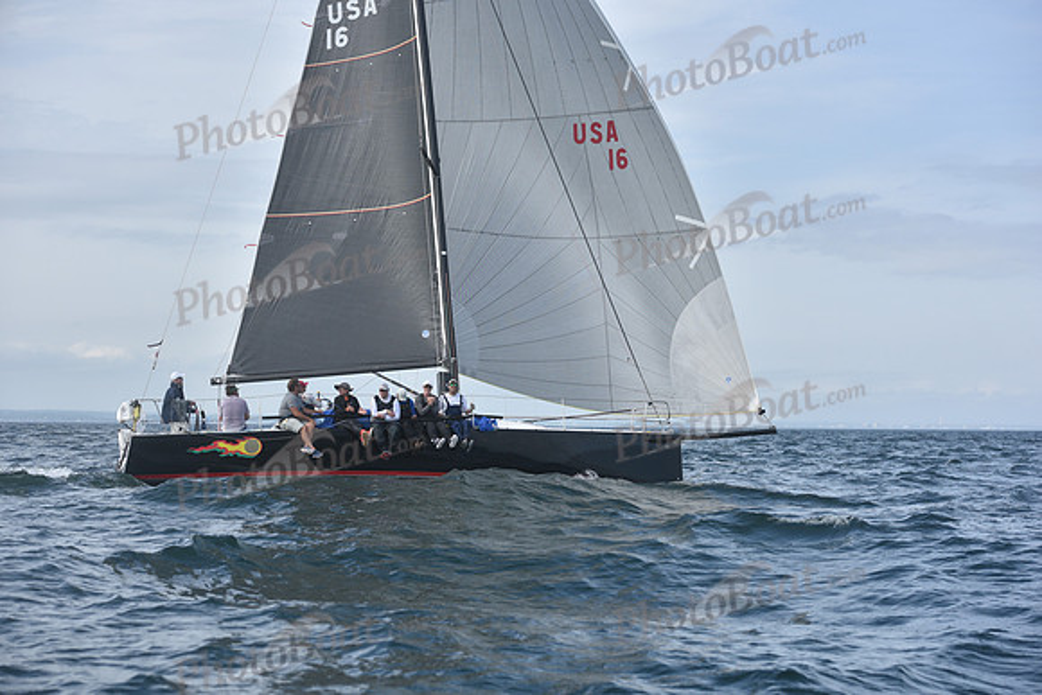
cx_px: 521
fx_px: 2026
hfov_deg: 28.8
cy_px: 348
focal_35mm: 70
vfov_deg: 19.5
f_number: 5.6
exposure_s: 1/1250
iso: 200
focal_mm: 70
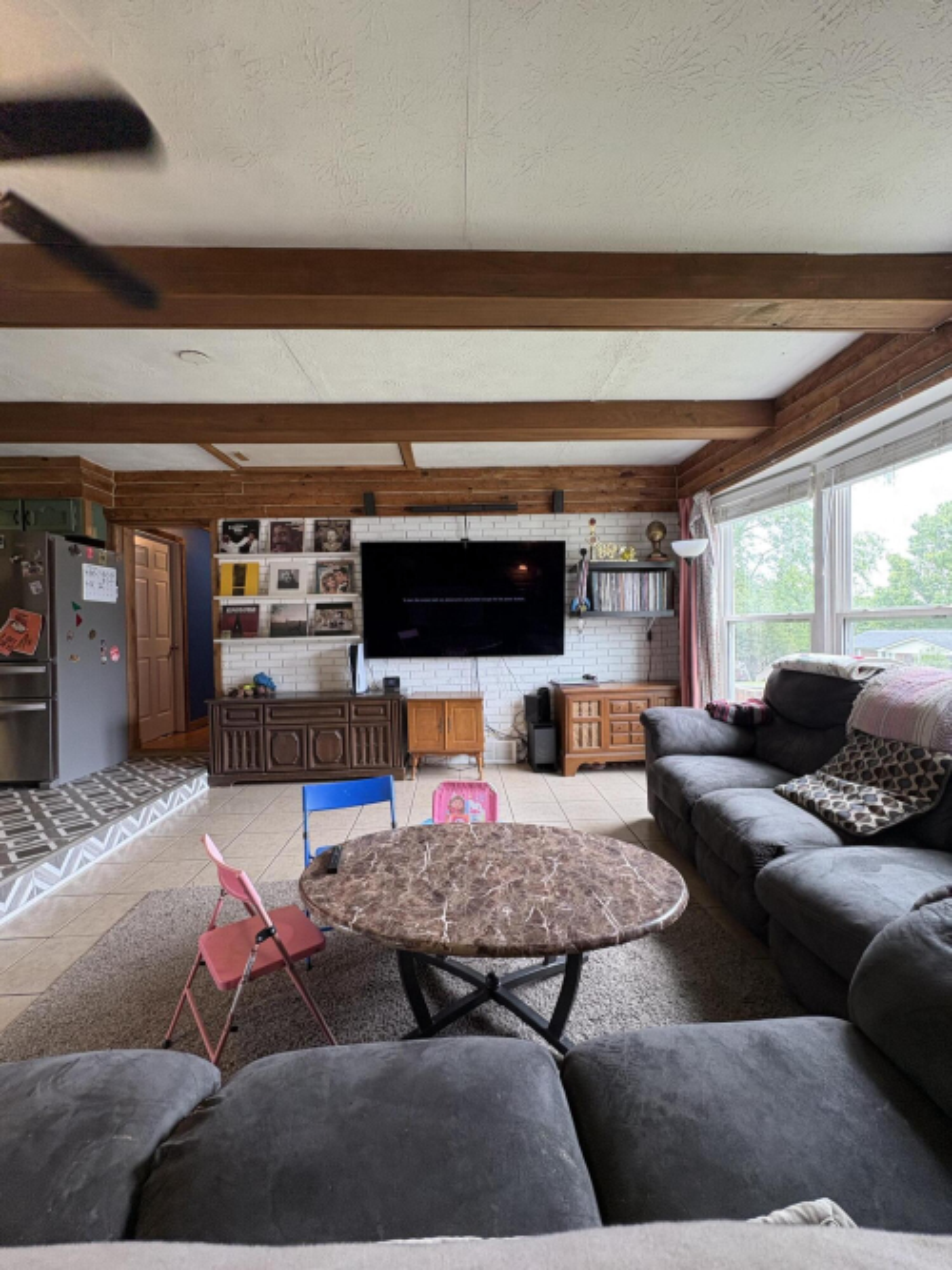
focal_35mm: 14
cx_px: 476
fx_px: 514
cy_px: 635
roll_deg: +1.2
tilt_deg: -0.3
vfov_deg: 102.1
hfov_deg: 85.7
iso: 200
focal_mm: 2.22
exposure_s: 1/60
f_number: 2.2
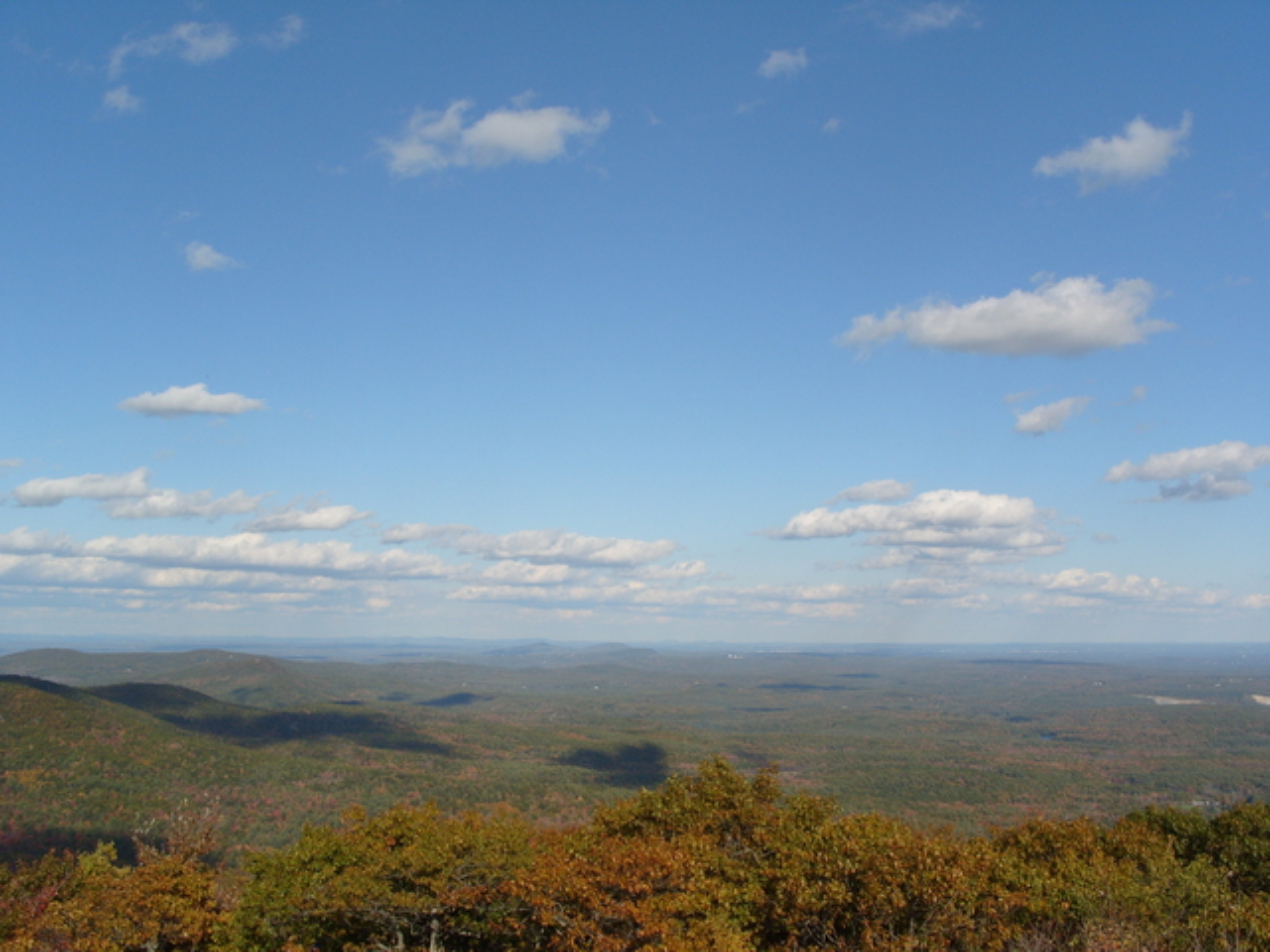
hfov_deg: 52.6
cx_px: 635
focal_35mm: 35
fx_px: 1284
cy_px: 476
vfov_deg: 40.7
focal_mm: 7.8
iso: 80
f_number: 7.4
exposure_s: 1/500
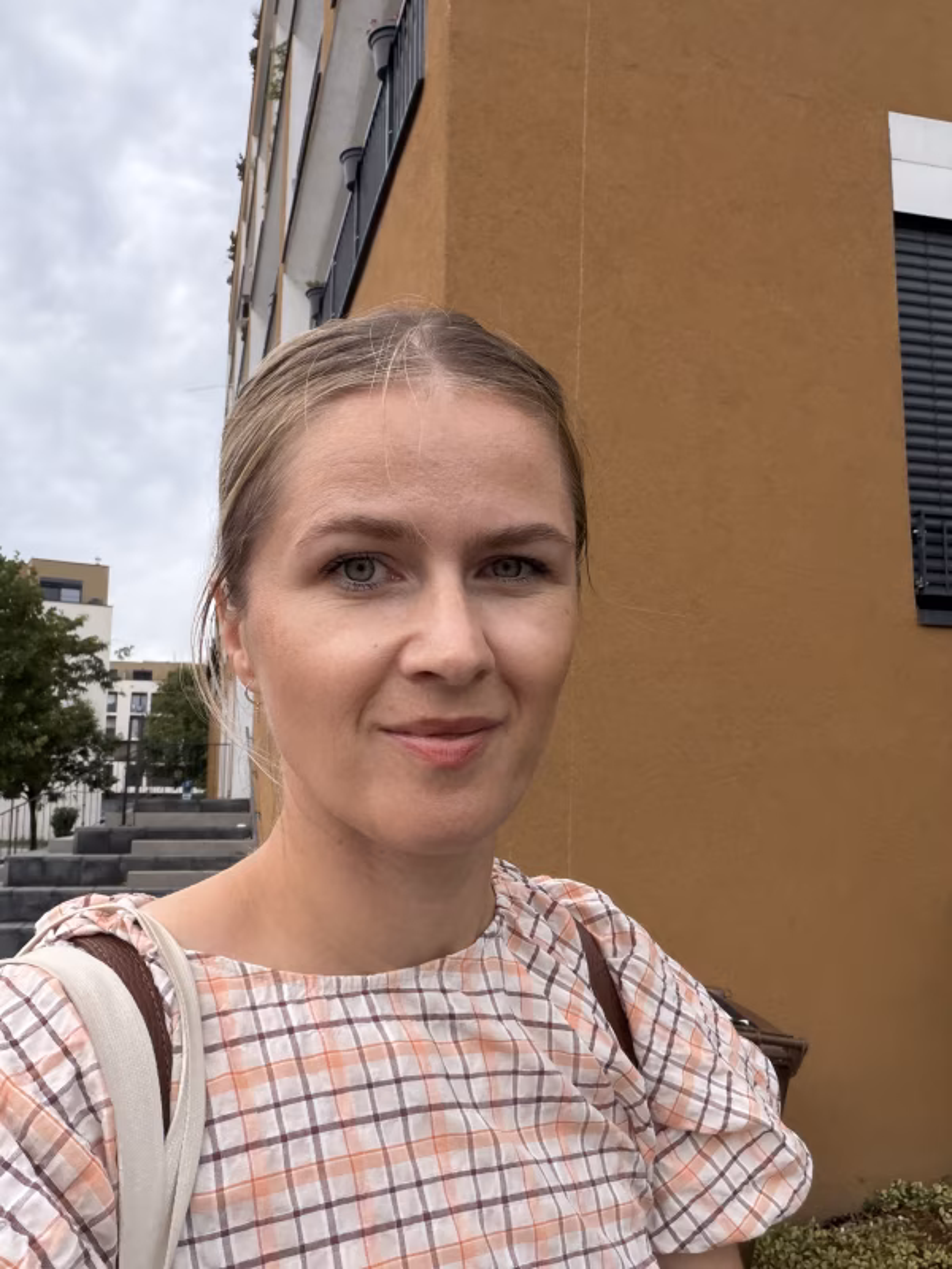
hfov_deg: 46.8
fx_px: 1100
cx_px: 476
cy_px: 634
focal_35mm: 30
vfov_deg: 60.0
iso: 32
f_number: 1.9
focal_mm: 2.71
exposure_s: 1/355
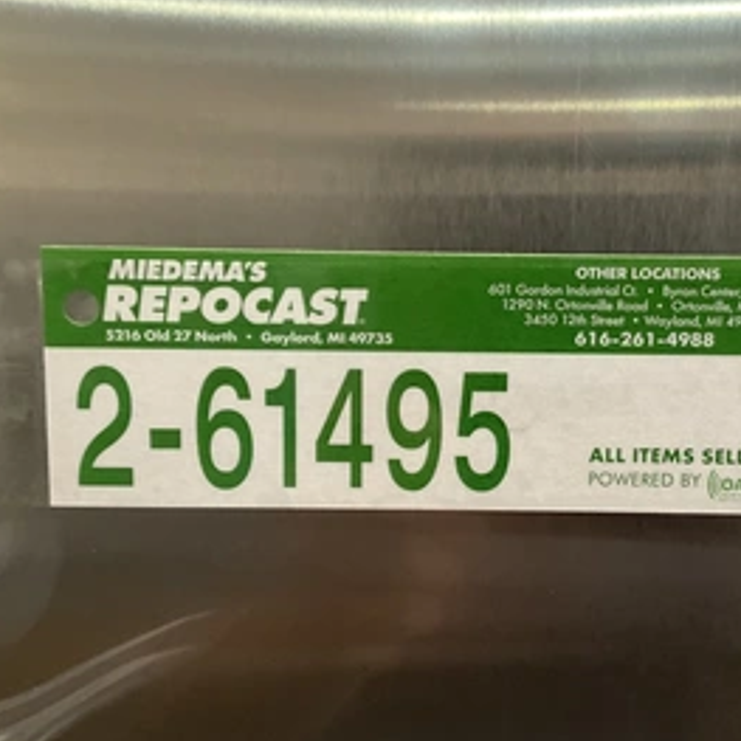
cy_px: 366
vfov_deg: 42.8
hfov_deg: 42.7
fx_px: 945
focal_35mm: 39
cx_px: 434
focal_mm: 3
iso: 160
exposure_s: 1/60
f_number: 1.8
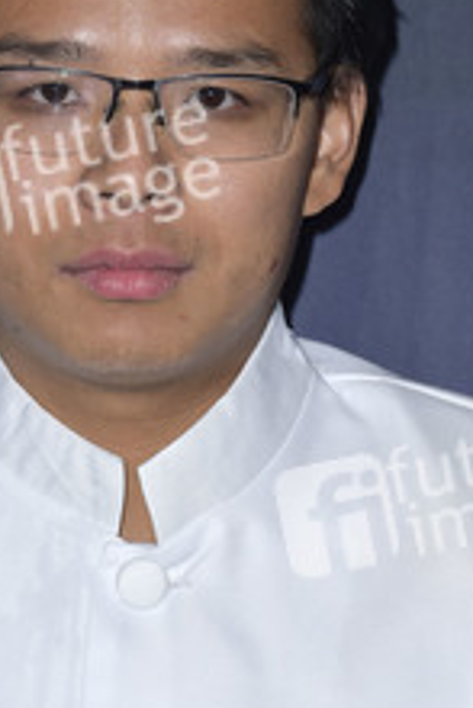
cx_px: 150
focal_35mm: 245
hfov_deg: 5.6
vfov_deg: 8.4
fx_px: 4821
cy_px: 341
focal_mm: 135
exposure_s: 1/250
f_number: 6.3
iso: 320
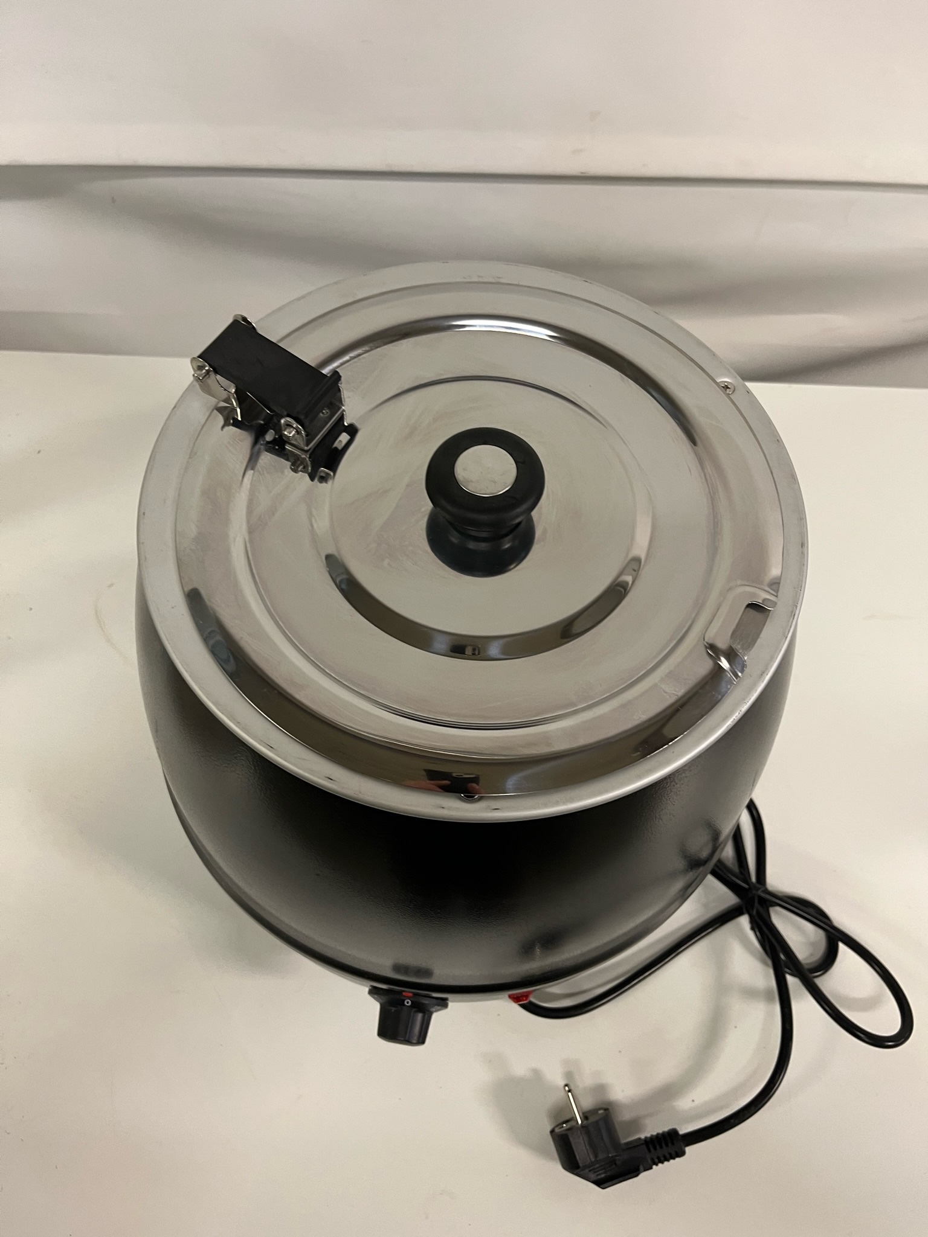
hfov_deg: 53.0
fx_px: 930
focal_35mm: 26
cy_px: 618
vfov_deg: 67.3
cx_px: 464
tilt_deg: -62.5
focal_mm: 5.1
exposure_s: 1/50
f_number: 1.6
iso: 125
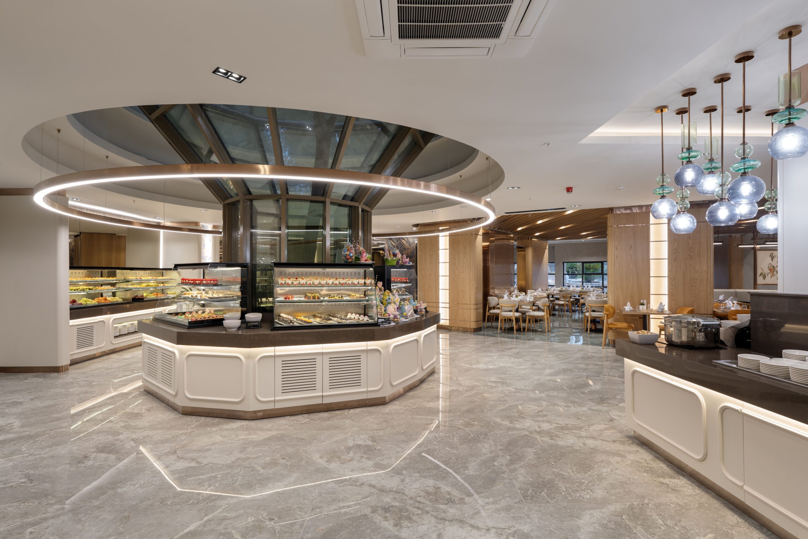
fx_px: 382
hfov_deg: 93.3
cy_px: 270
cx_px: 404
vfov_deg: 70.4
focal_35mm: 17
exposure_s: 1/2
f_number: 8
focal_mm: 17
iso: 50
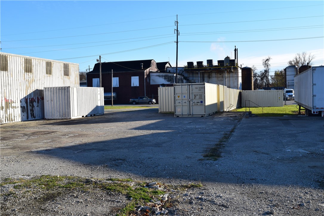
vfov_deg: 35.5
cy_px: 108
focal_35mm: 38
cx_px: 162
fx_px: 337
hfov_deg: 51.3
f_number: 11
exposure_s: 1/500
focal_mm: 25
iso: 400
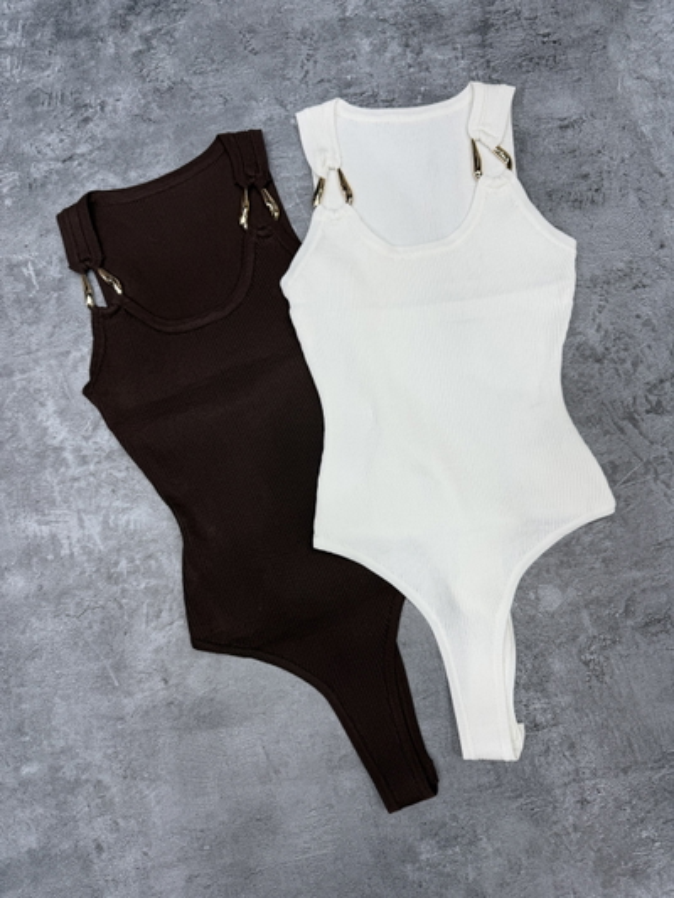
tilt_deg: -82.7
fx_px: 623
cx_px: 337
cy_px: 449
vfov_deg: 71.6
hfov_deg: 56.8
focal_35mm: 24
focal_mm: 6.76
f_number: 1.78
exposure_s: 1/100
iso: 64
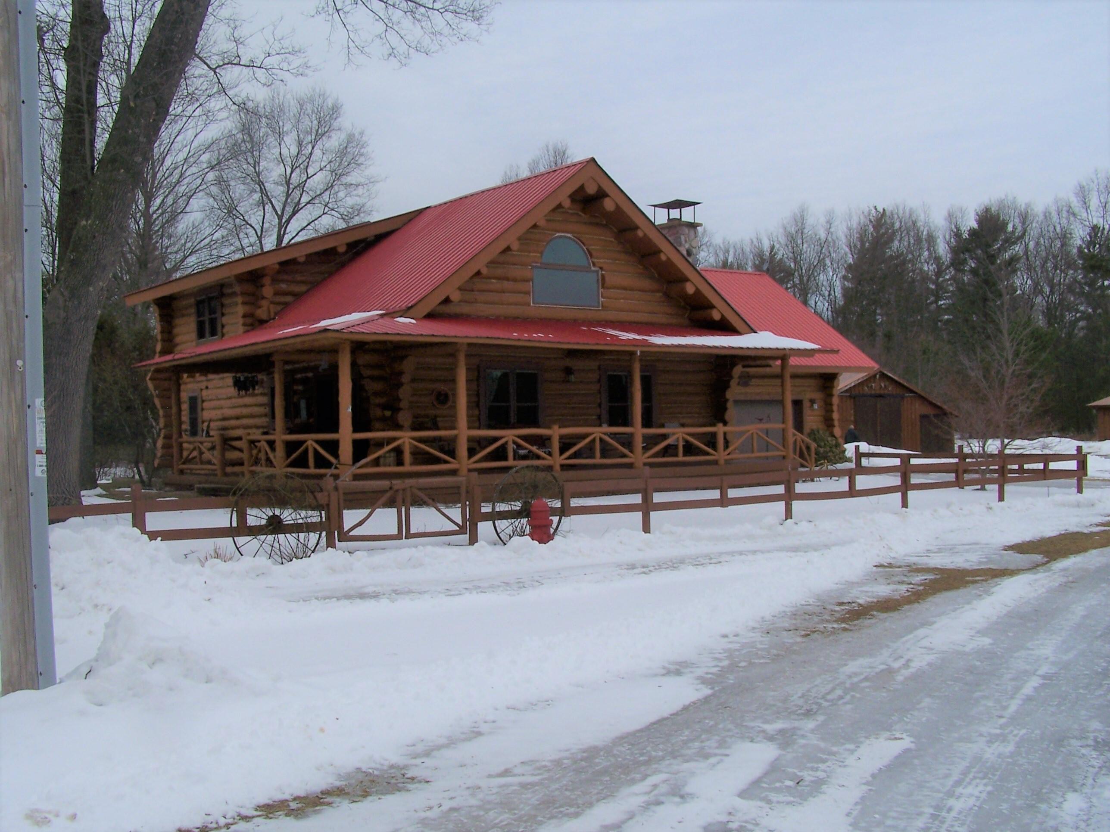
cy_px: 416
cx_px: 555
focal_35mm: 38
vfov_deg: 37.7
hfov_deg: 49.0
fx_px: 1219
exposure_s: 1/640
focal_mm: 6.3
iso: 80
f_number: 5.6
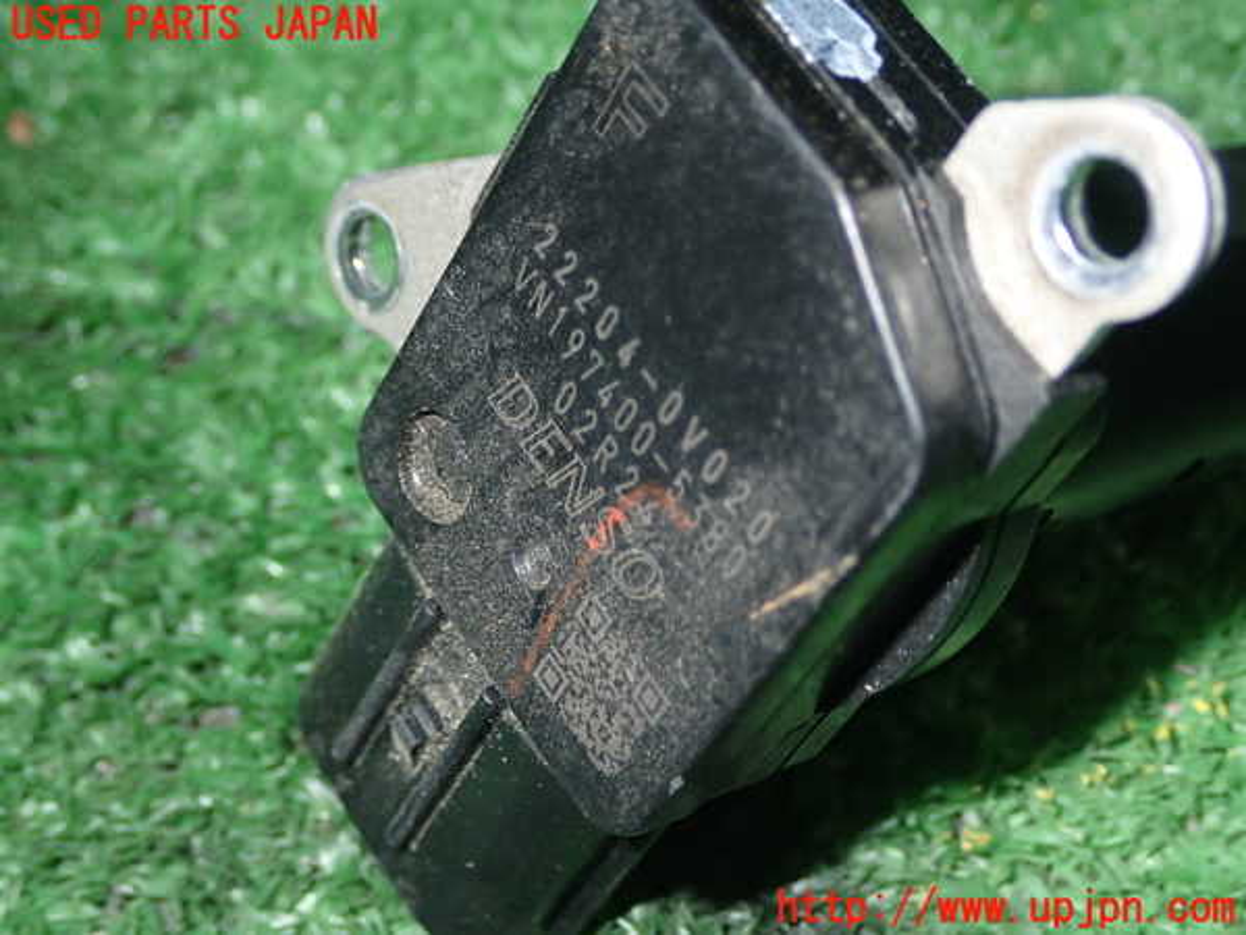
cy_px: 468
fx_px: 2232
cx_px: 623
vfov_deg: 23.7
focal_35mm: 62
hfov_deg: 31.2
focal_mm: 11.09
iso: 400
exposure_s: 1/60
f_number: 10
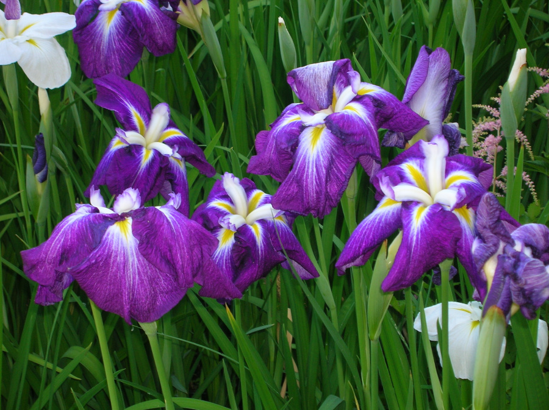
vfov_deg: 14.5
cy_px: 205
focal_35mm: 102
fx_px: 1616
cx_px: 274
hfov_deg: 19.3
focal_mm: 17.1
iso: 50
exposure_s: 1/30
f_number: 4.9
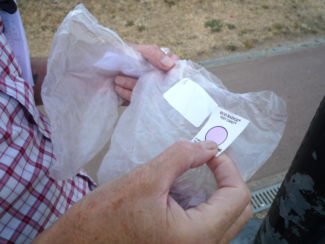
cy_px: 122
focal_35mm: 25
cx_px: 162
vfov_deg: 54.9
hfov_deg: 69.4
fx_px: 235
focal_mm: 4.4
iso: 100
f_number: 2.8
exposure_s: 1/400
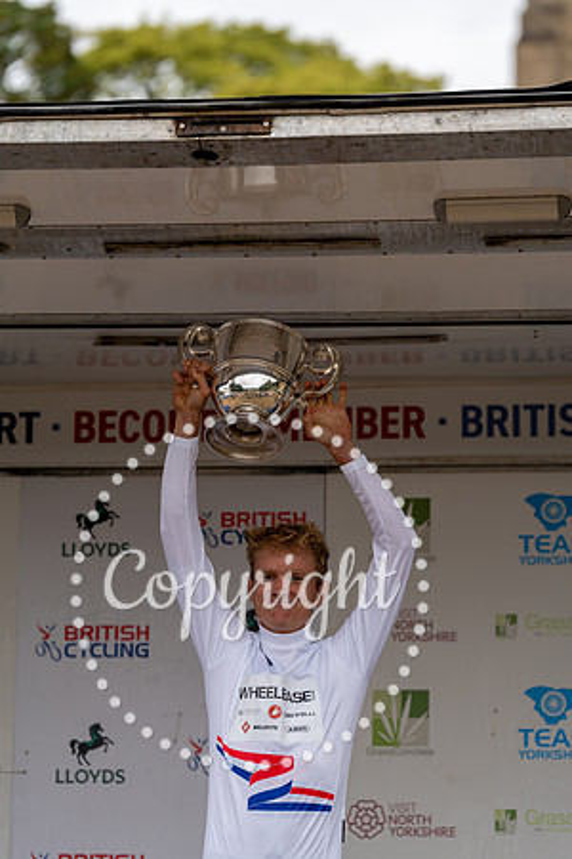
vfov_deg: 14.3
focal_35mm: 143
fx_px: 3408
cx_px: 286
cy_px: 430
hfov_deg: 9.6
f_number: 3.5
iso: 1250
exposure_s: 1/1000
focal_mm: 143
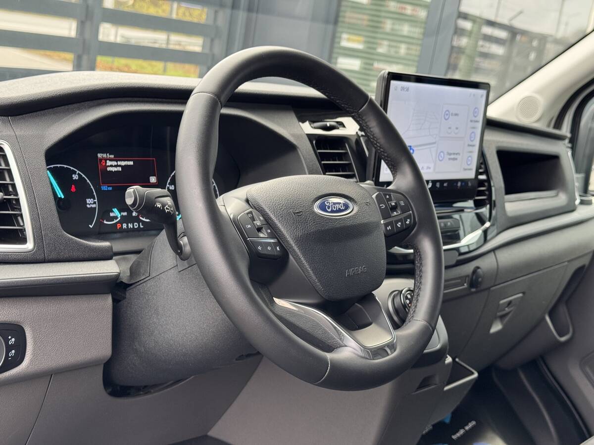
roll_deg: -9.6
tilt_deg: -12.8
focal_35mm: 48
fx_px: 824
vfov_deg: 30.3
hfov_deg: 39.7
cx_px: 297
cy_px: 222
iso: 100
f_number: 1.78
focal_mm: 6.76
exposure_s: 1/85
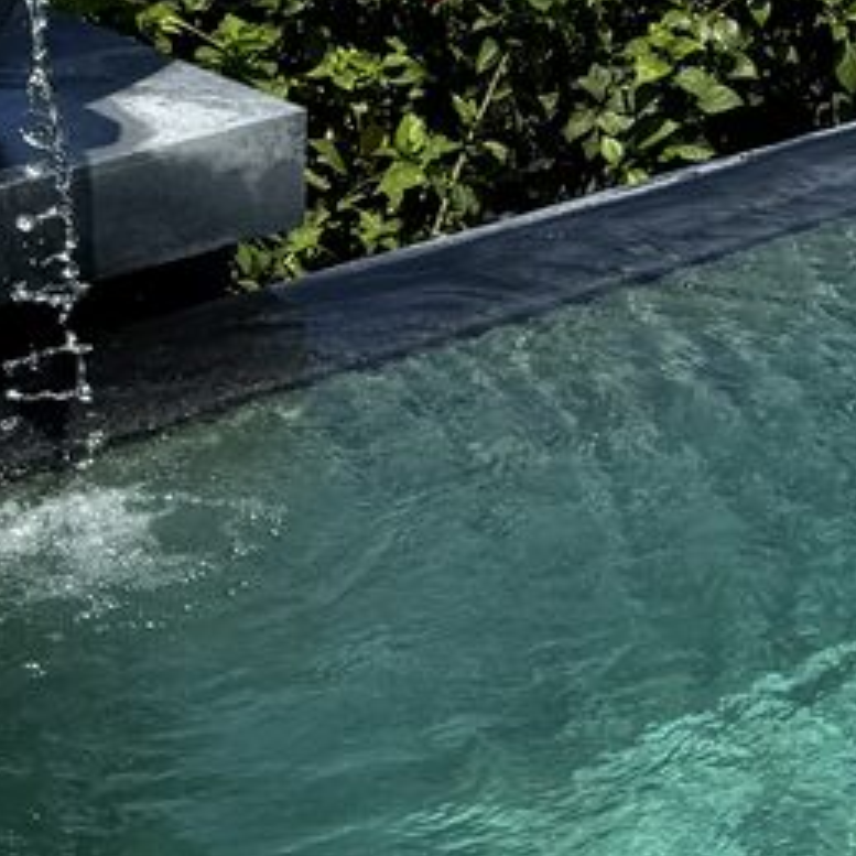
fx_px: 3665
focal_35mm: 131
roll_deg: -3.2
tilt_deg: -7.0
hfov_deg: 12.0
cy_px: -598
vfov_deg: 12.4
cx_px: 1639
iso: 80
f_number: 1.78
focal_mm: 6.76
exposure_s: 1/4950
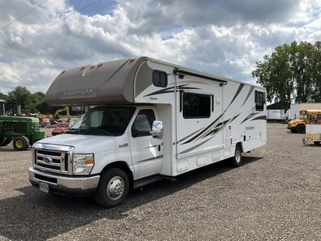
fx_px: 269
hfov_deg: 61.7
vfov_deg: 48.2
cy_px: 120
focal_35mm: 29
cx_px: 160
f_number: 1.8
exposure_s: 1/2538
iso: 25
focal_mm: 3
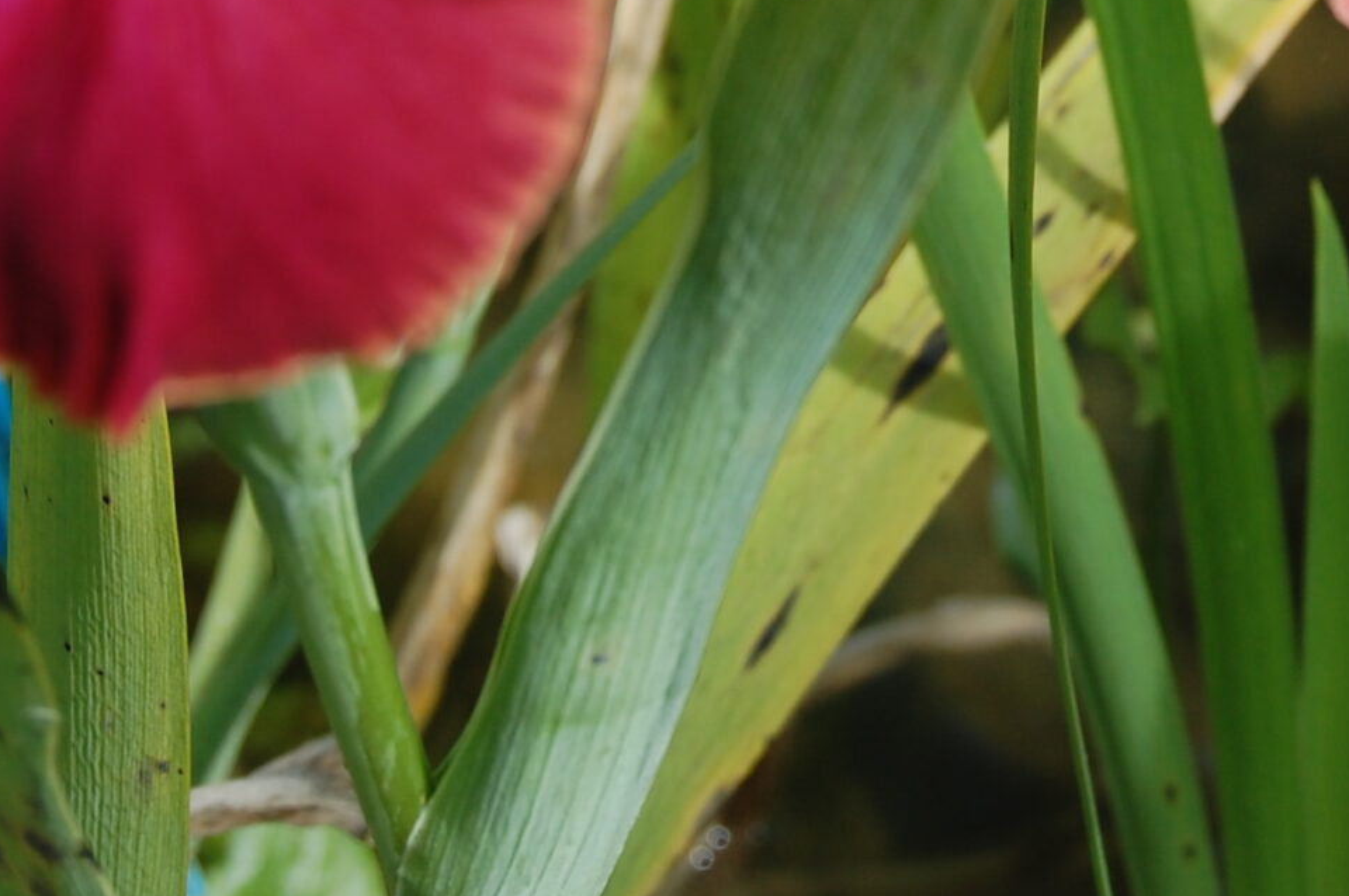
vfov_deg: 8.9
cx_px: 1043
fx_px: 5690
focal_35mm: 152
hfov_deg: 13.5
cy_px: -62
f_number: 8
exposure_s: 1/200
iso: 200
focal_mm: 38
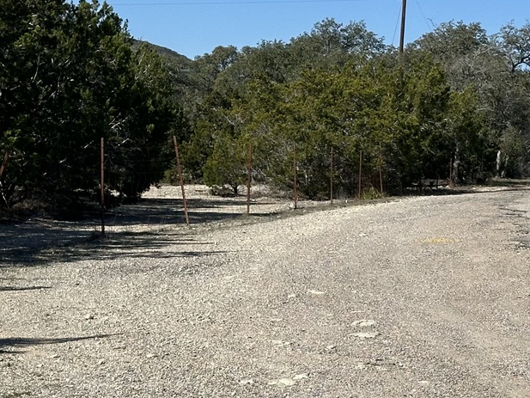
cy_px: 340
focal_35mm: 112
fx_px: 1715
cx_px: 375
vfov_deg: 13.1
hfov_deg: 17.5
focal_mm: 6.86
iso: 64
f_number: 1.78
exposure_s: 1/6211
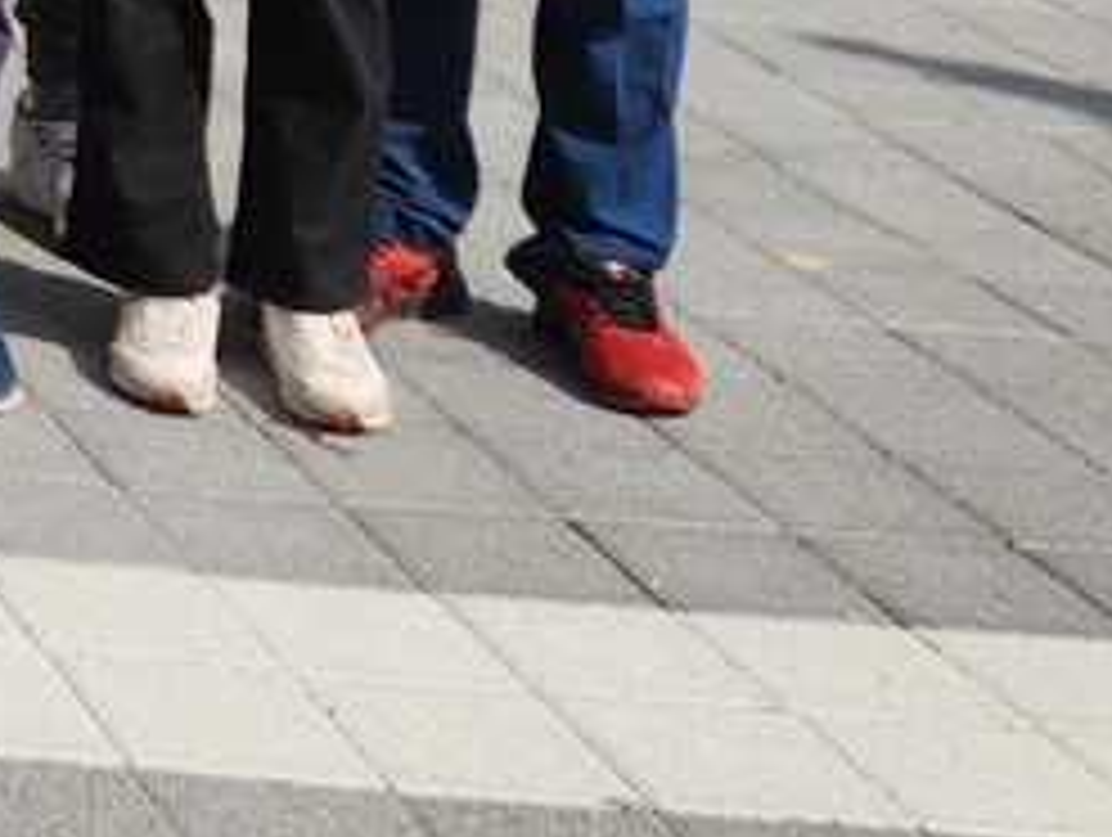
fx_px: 3828
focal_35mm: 119
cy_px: -954
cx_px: -1544
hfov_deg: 12.8
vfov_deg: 11.1
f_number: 1.8
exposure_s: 1/2333
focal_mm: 5.4
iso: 20
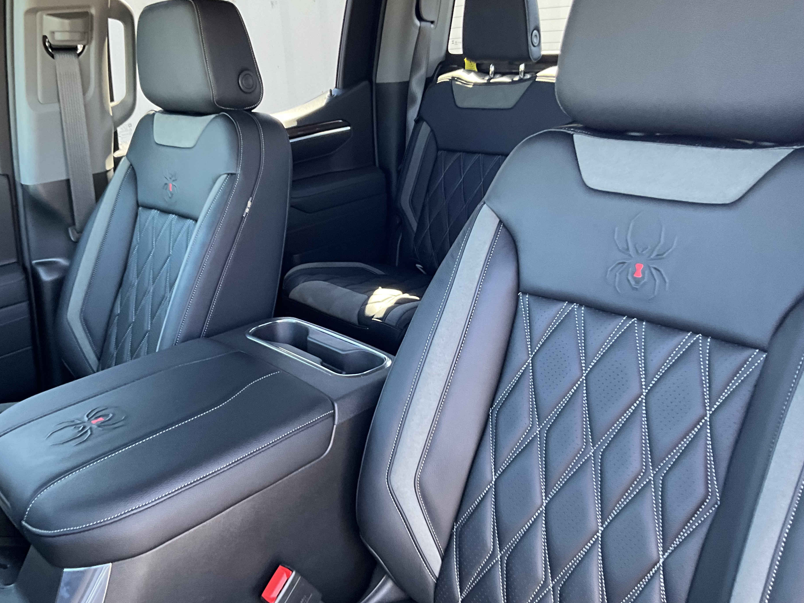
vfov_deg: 44.2
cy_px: 292
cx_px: 361
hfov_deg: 56.7
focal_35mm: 32
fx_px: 743
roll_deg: +3.5
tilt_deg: -19.2
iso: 100
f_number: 1.8
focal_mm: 3
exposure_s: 1/60
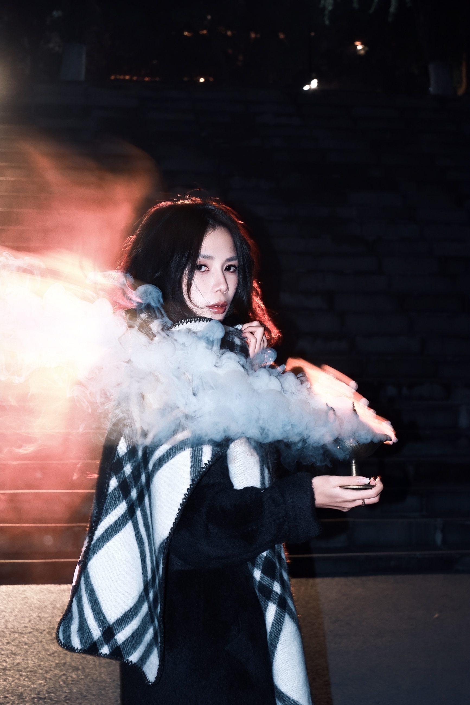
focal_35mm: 68
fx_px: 1332
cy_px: 352
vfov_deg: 29.7
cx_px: 235
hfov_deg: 20.0
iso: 1000
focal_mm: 45
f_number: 5.6
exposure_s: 1/8
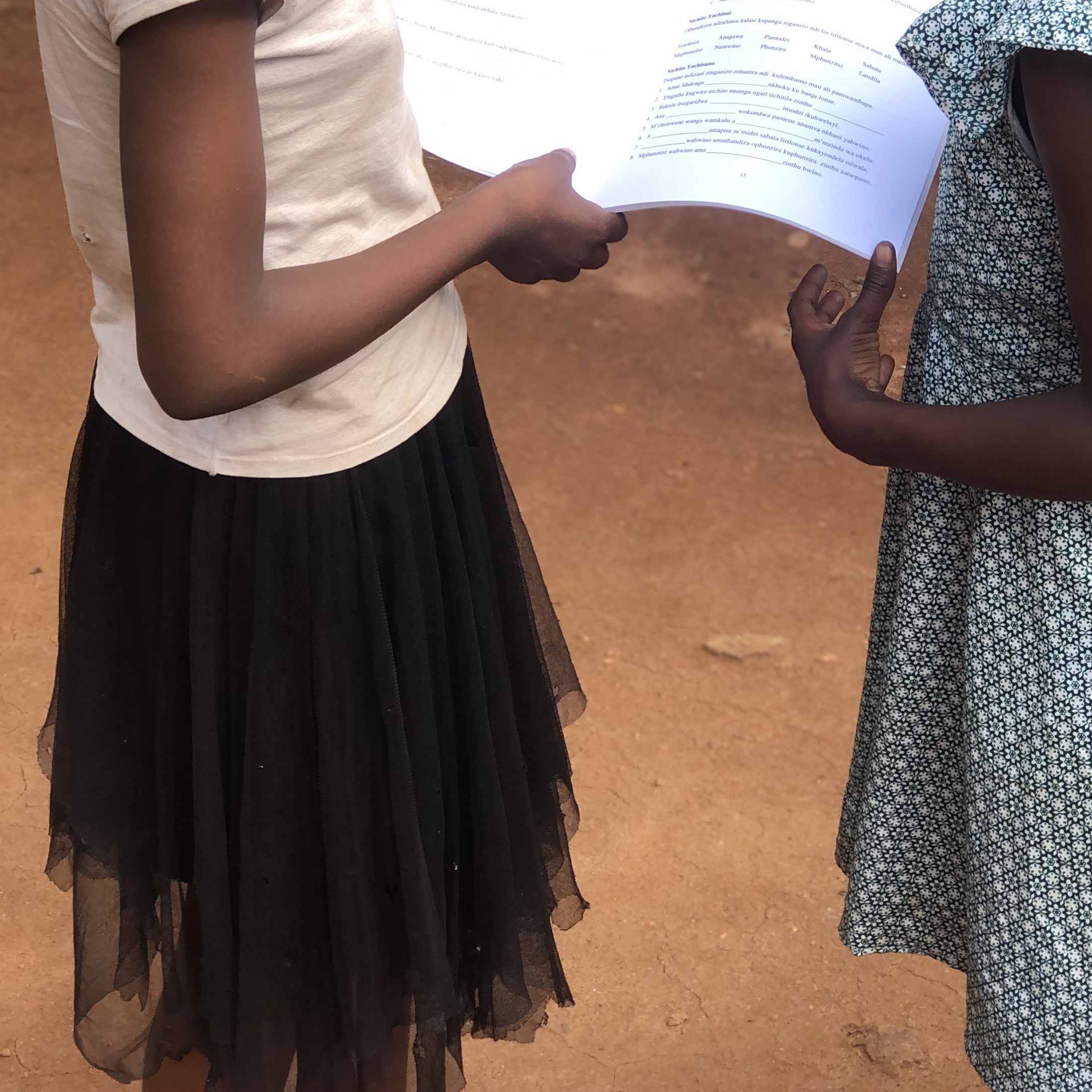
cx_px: 731
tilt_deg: -23.2
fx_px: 3355
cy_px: 111
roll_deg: +0.1
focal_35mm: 94
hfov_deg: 18.4
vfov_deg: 18.2
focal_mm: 6.6
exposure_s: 1/120
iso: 25
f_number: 2.8
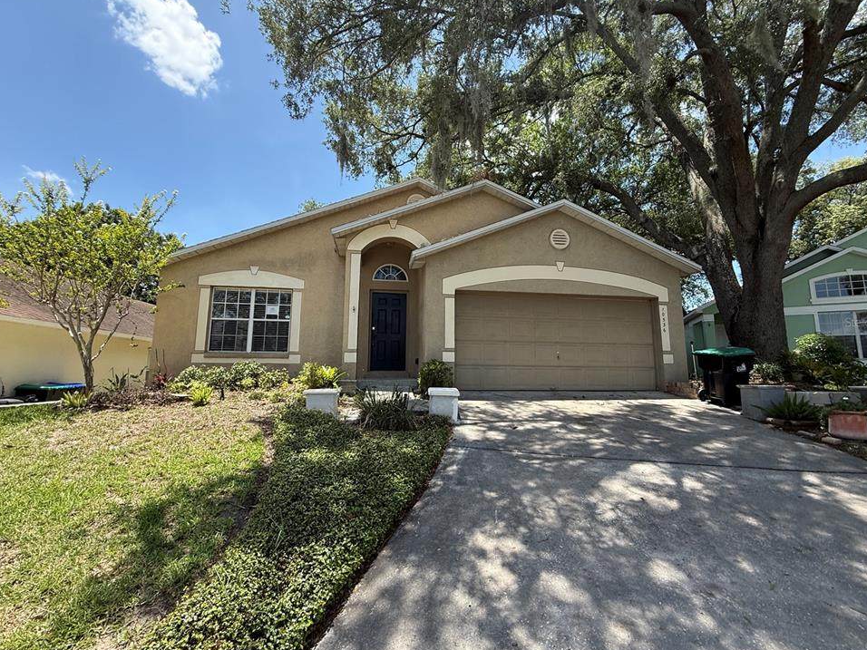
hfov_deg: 98.2
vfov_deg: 81.7
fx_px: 376
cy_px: 322
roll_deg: -0.4
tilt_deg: +10.2
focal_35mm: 15
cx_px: 435
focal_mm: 2.22
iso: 64
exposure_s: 1/751
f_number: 2.2
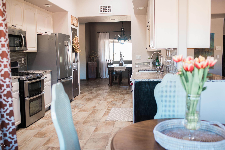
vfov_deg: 37.9
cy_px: 75
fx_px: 219
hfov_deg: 54.4
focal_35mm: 35
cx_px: 112
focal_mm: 35
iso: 800
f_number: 3.2
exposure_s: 1/100
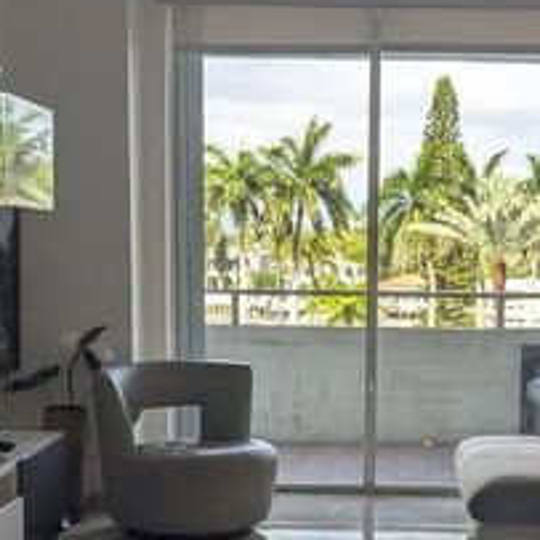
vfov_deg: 25.5
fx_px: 1182
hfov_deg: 25.5
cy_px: 391
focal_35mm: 67
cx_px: 378
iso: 47
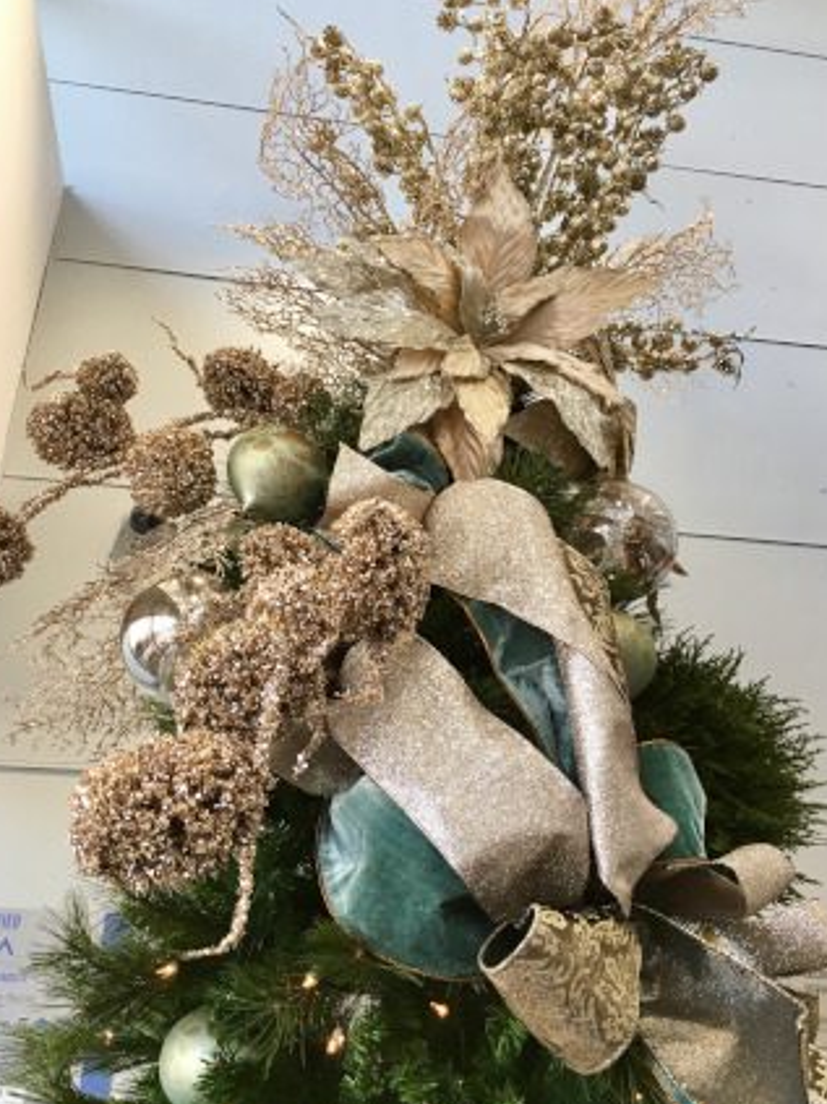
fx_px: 1020
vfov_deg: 56.8
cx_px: 420
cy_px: 542
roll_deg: -1.1
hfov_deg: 44.1
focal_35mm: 32
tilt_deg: +30.1
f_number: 2.2
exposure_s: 1/30
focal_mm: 4.15
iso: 25
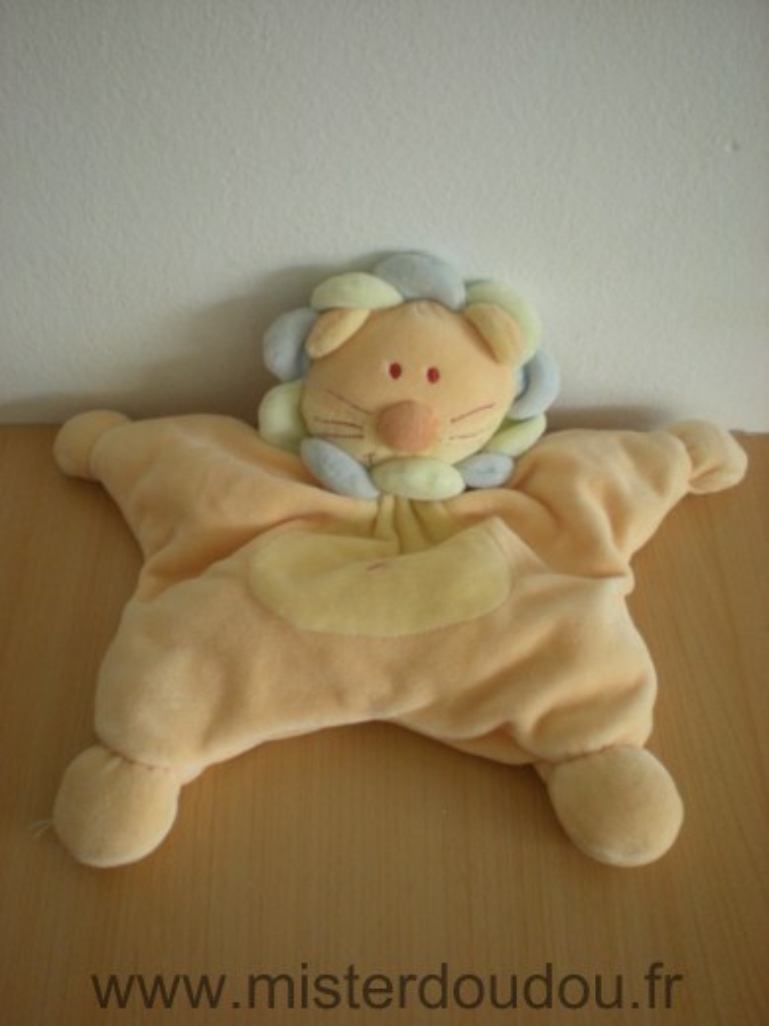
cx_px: 384
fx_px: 1126
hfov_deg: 37.7
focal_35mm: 38
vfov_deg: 49.0
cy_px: 513
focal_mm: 6.3
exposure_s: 1/15.7
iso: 200
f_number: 3.1
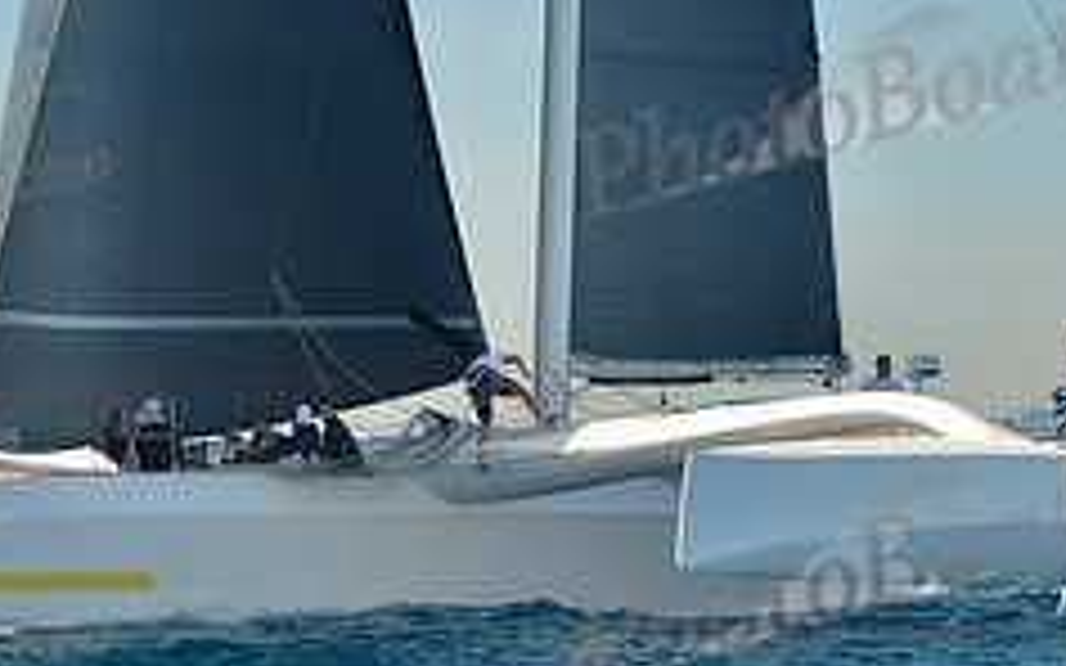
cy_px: 398
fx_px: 5083
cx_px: 346
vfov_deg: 7.5
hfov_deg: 12.0
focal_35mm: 175
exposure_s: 1/640
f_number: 5
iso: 200
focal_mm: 70
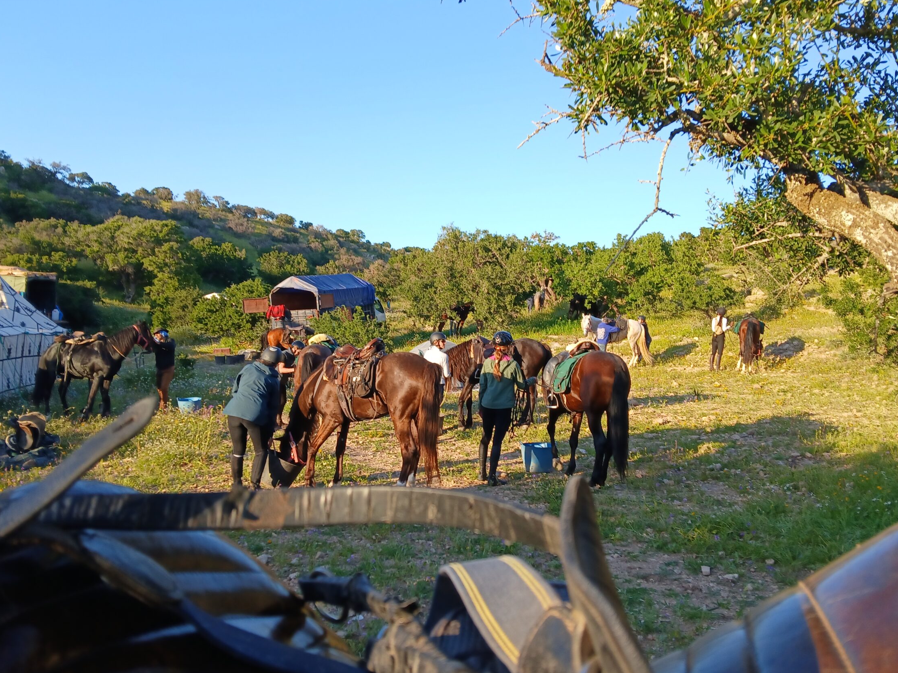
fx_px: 778
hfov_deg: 60.0
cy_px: 311
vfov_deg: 46.8
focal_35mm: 30
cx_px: 445
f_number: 1.8
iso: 20
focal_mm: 3.98
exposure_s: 1/172
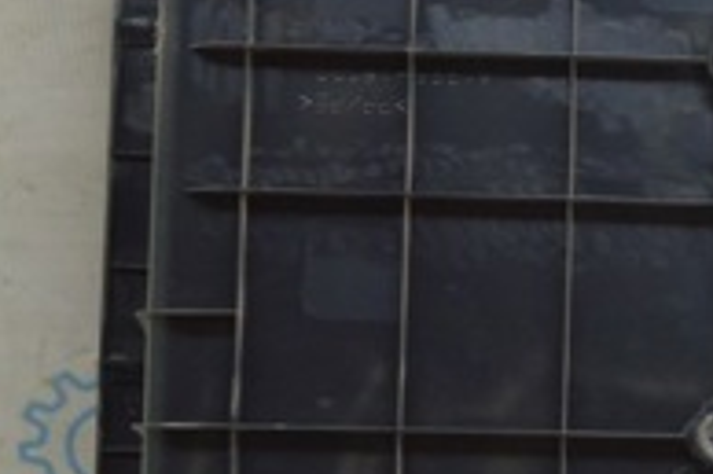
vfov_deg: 13.7
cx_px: 757
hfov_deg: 19.8
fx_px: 1959
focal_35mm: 99
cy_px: 424
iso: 400
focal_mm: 20
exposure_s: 1/20
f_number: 5.6
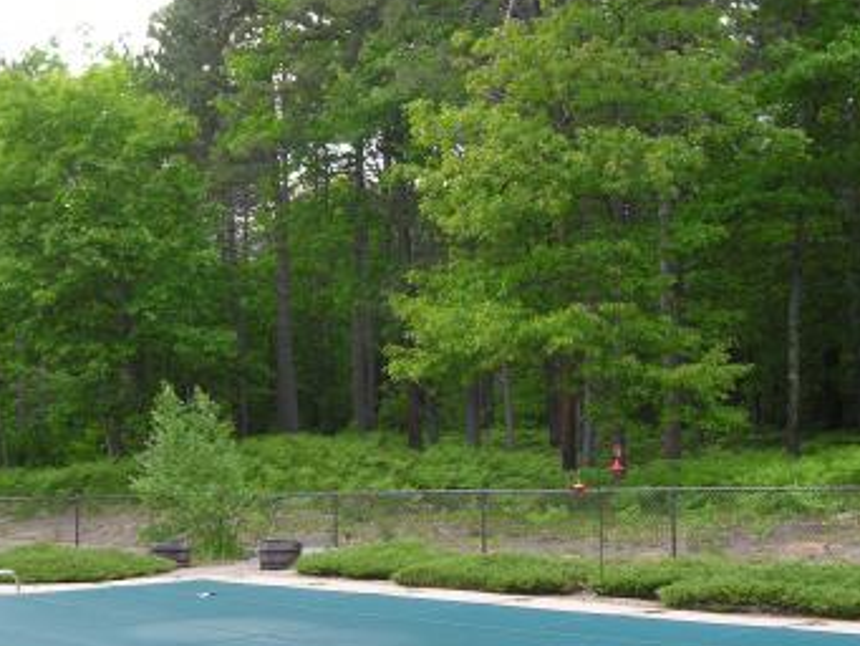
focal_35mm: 51
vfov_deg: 28.5
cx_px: 424
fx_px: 1267
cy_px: 389
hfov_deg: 37.5
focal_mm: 7.5
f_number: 3.1
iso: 50
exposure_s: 1/53.4
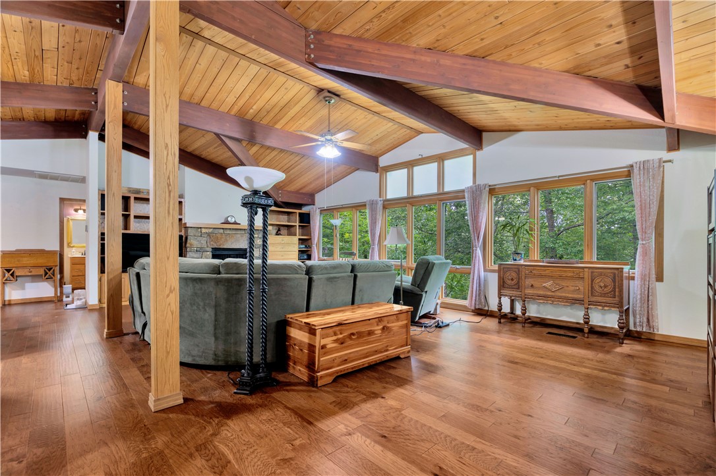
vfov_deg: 73.7
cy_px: 238
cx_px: 358
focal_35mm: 16
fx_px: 318
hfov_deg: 96.8
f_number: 7.1
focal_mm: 16
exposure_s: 1/1.25
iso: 100
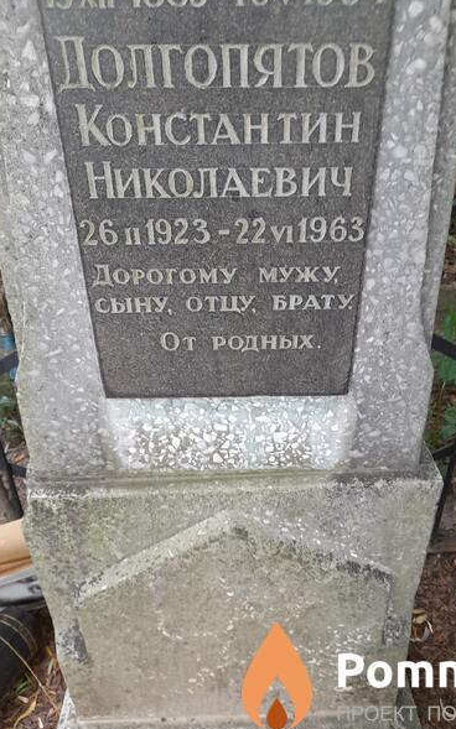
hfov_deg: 46.0
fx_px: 537
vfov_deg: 68.4
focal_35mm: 27
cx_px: 248
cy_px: 365
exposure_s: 1/50
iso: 160
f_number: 2
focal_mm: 4.6
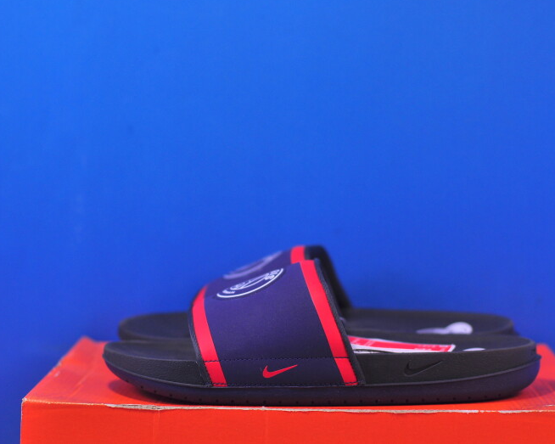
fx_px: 1412
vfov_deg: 17.9
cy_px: 219
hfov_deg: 22.2
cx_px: 304
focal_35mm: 86
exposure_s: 1/320
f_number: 2.5
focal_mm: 50
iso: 250
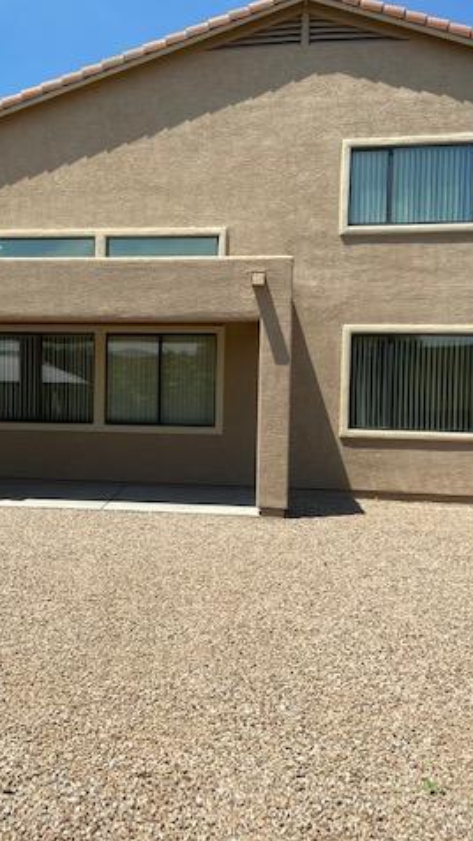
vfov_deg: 52.8
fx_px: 848
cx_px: 127
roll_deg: -0.8
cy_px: 421
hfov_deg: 30.7
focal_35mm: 38
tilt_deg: -3.1
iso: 32
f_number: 1.8
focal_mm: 4.25
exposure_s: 1/3125
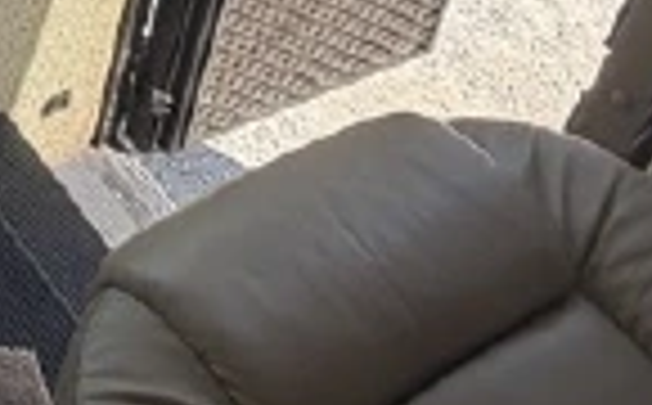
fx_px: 1454
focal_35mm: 82
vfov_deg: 13.5
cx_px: -261
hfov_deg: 21.9
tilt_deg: -29.0
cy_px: -418
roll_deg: -1.5
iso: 40
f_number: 2.2
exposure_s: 1/506
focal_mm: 2.22
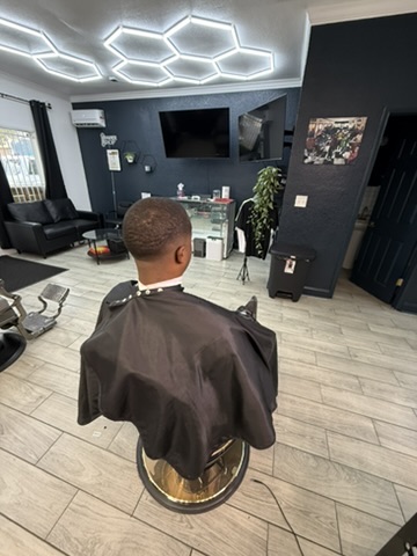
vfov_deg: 102.1
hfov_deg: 85.7
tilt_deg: -20.9
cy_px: 278
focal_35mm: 14
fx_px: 225
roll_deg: -3.2
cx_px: 208
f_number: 2.2
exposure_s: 1/60
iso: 320
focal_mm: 2.22
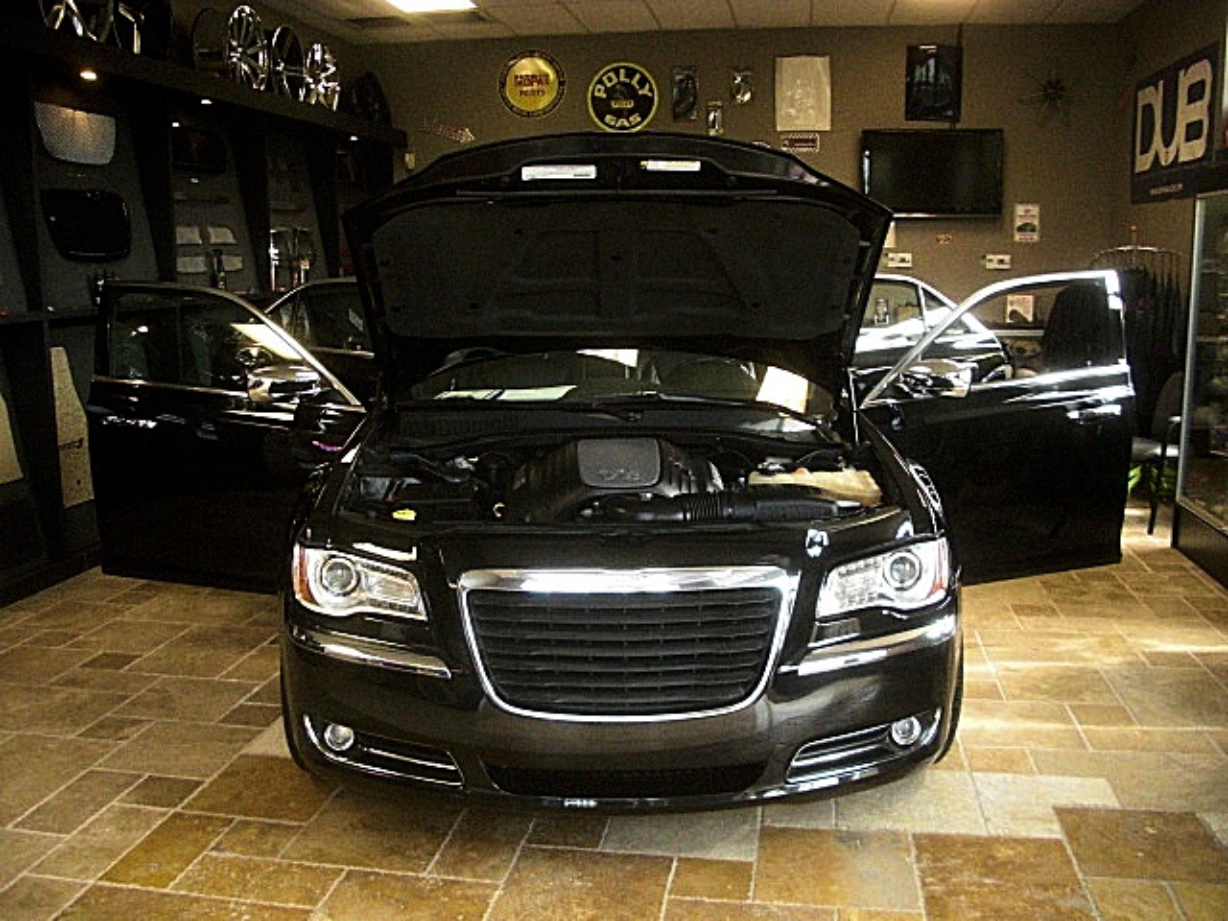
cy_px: 460
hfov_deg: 51.4
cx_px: 614
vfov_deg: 39.7
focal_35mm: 36
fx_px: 1277
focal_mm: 6.3
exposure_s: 1/125
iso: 800
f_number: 2.8
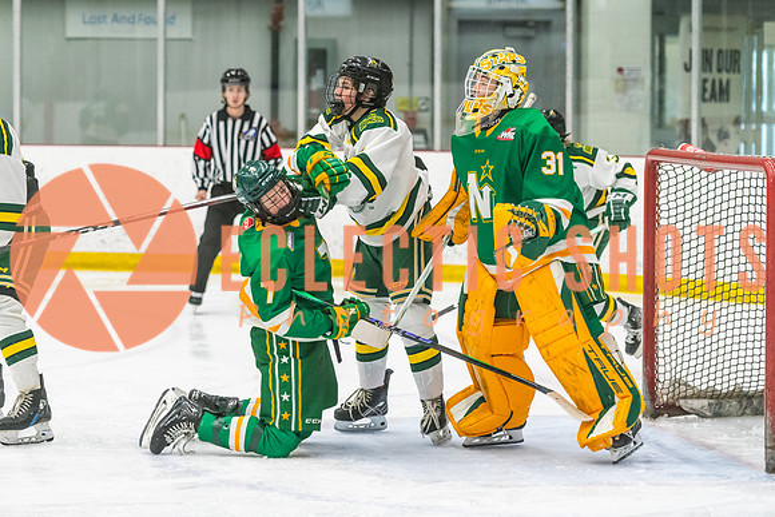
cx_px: 257
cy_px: 190
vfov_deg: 9.6
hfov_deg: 14.3
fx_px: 3079
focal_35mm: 143
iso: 3200
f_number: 2.8
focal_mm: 105
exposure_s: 1/800
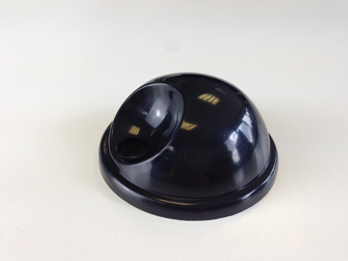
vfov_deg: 42.9
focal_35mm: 33
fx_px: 332
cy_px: 130
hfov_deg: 55.4
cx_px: 174
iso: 64
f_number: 2.4
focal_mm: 4.13
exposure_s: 1/120
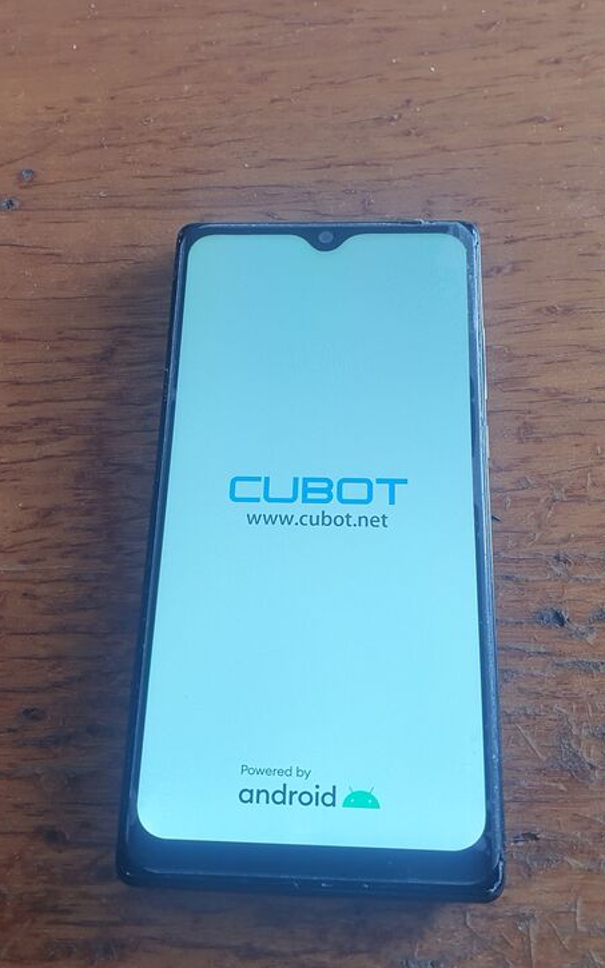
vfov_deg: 51.5
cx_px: 274
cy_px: 499
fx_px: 1003
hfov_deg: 33.6
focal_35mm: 38
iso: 100
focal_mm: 4.32
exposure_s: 1/100
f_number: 2.4
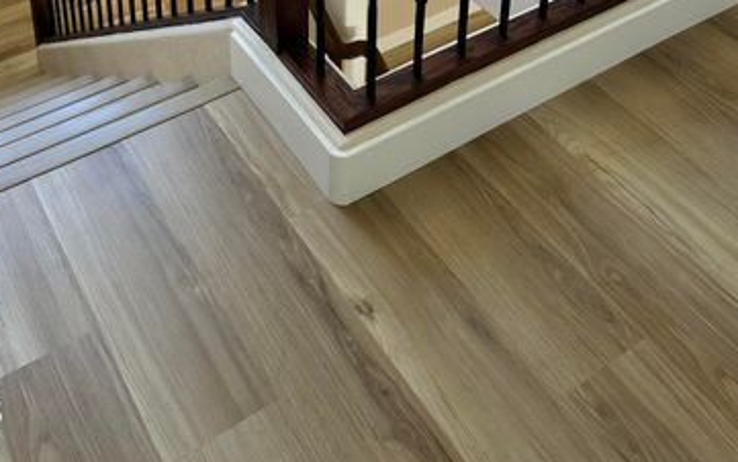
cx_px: 284
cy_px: -207
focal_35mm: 47
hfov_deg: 42.4
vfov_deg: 22.9
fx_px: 946
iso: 160
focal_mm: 6.86
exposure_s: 1/120
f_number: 1.78
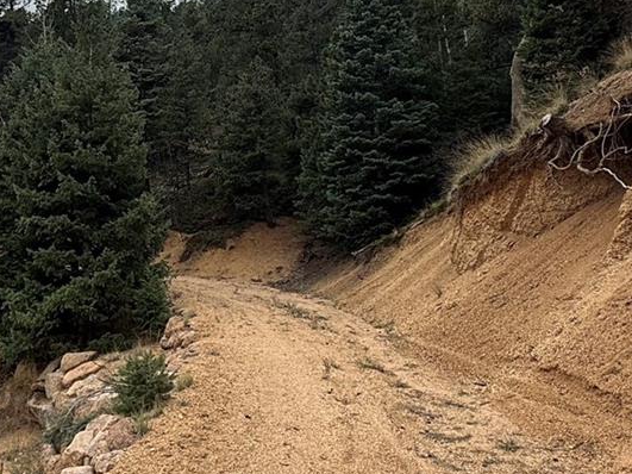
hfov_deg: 48.1
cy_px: 104
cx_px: 204
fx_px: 694
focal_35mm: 38
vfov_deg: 36.6
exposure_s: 1/1068
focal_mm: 2.22
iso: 64
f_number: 2.2
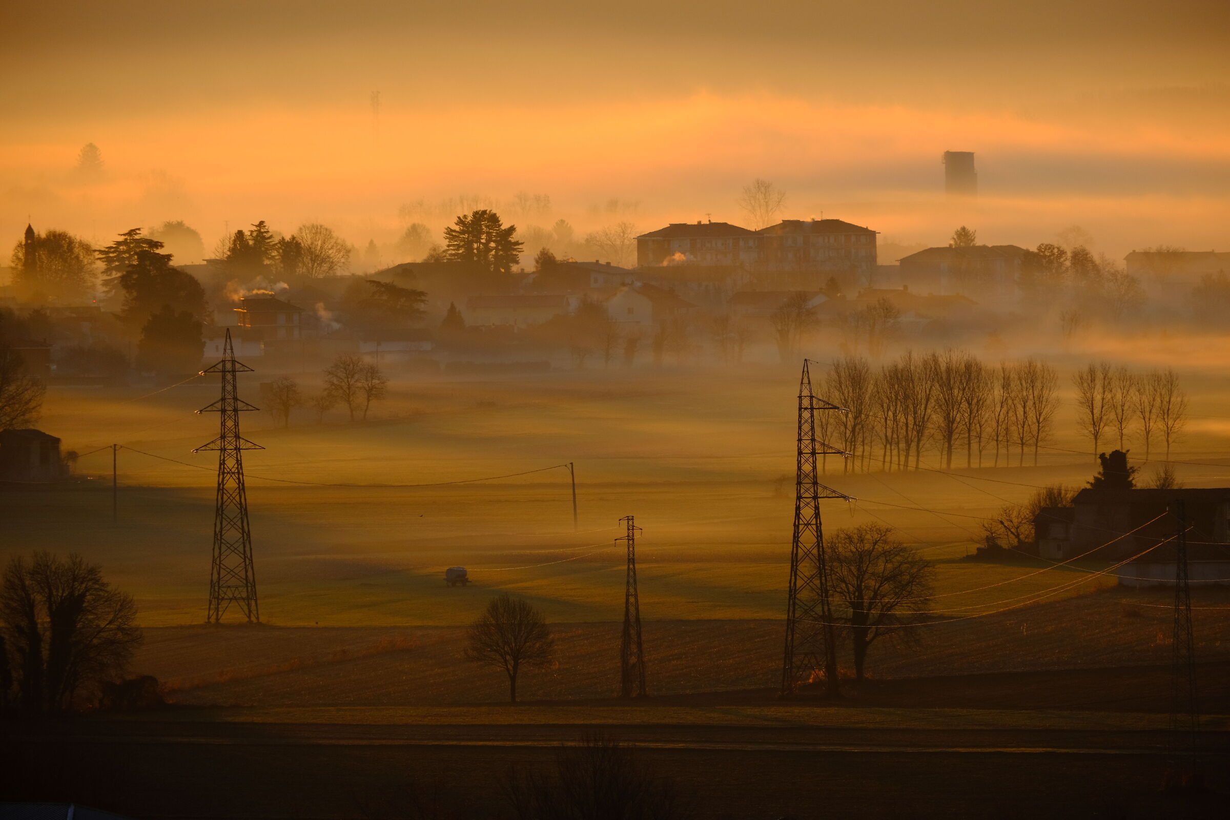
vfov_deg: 3.1
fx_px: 15374
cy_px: 410
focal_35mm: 450
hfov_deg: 4.6
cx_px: 615
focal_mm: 300
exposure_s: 1/500
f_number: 5.6
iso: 250
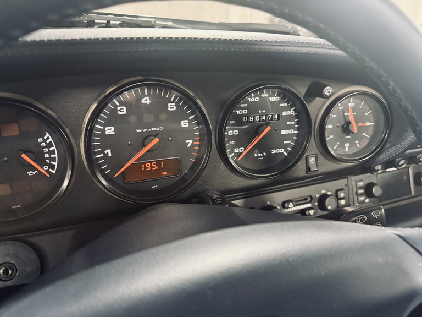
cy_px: 158
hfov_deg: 71.6
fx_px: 293
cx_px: 211
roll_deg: -2.5
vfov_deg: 56.8
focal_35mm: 24
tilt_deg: -24.6
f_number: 1.78
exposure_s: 1/33
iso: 640
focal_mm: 6.76
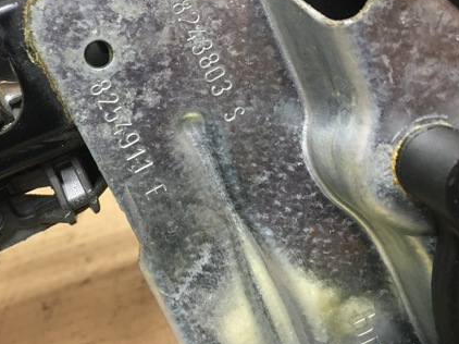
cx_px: 132
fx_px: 583
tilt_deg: -22.6
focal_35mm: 44
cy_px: 96
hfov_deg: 42.0
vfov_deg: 32.4
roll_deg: +22.4
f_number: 2.2
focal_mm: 4.15
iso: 125
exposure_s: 1/33
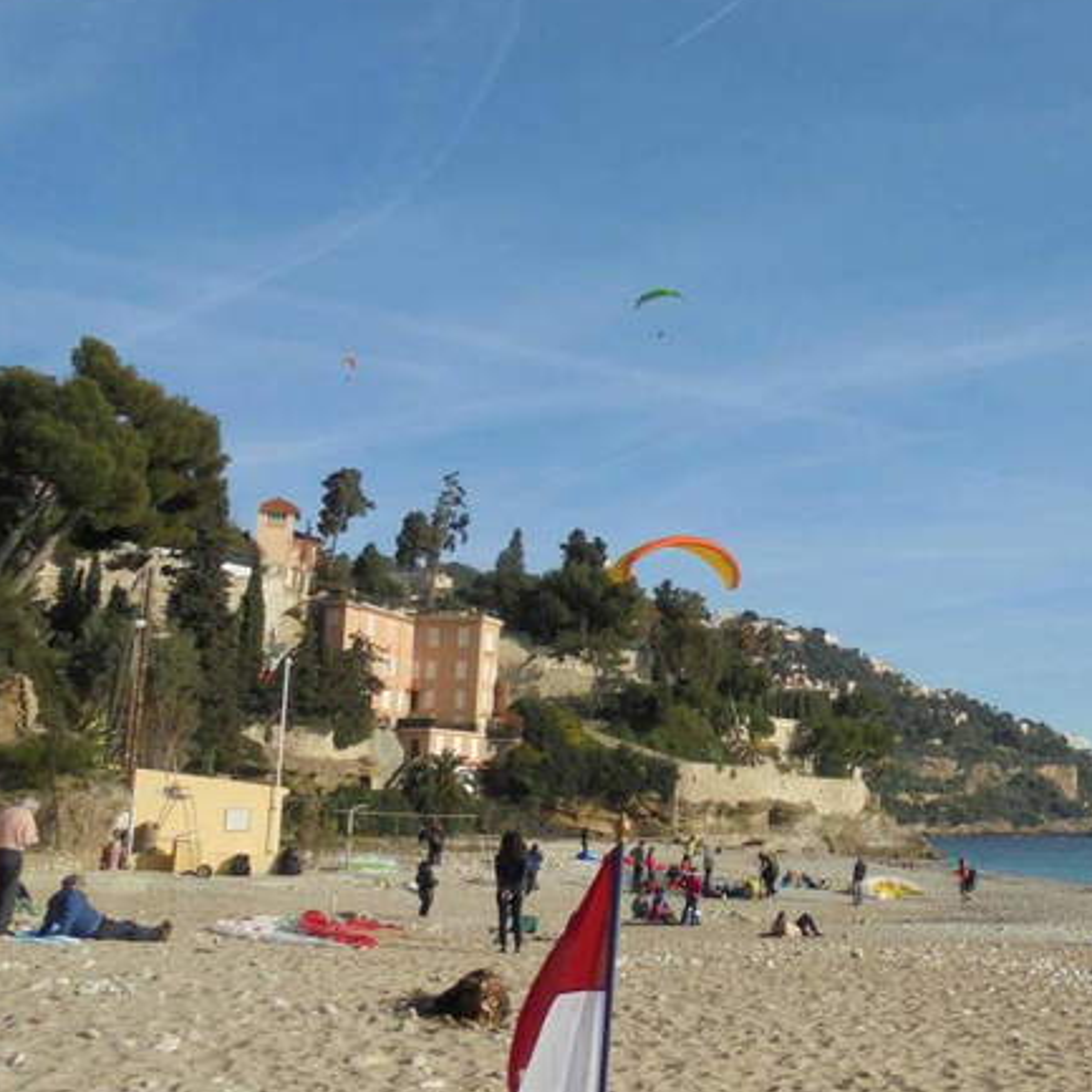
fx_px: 1499
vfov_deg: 39.9
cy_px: 469
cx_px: 933
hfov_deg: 38.0
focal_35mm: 42
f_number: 11.5
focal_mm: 4.6
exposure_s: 1/160
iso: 100
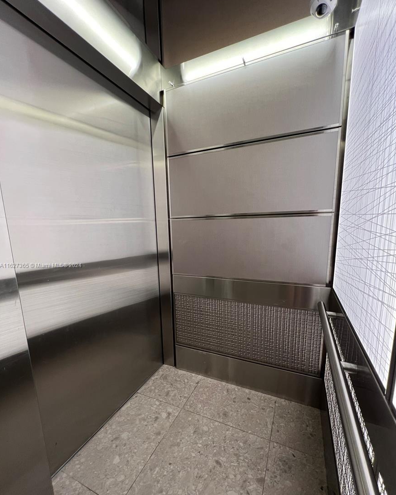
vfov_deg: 100.5
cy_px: 266
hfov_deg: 87.9
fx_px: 205
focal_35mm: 14
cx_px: 203
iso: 160
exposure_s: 1/60
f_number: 1.8
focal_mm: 1.57
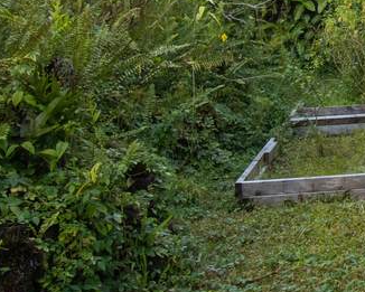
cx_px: 513
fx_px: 756
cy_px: -39
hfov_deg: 23.1
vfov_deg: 20.7
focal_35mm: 70
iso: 1000
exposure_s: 1/160
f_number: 10
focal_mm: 13
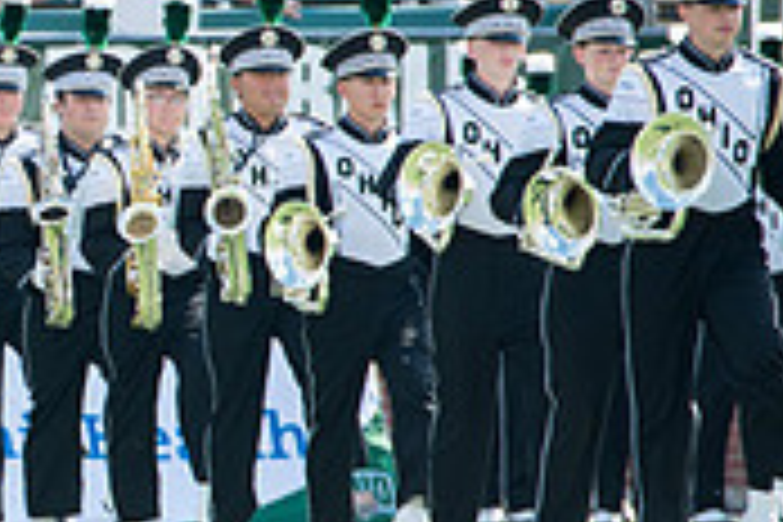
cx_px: -423
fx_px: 14506
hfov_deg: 3.1
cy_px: 279
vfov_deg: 2.1
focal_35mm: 667
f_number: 4.5
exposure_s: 1/1000
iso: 200
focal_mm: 200
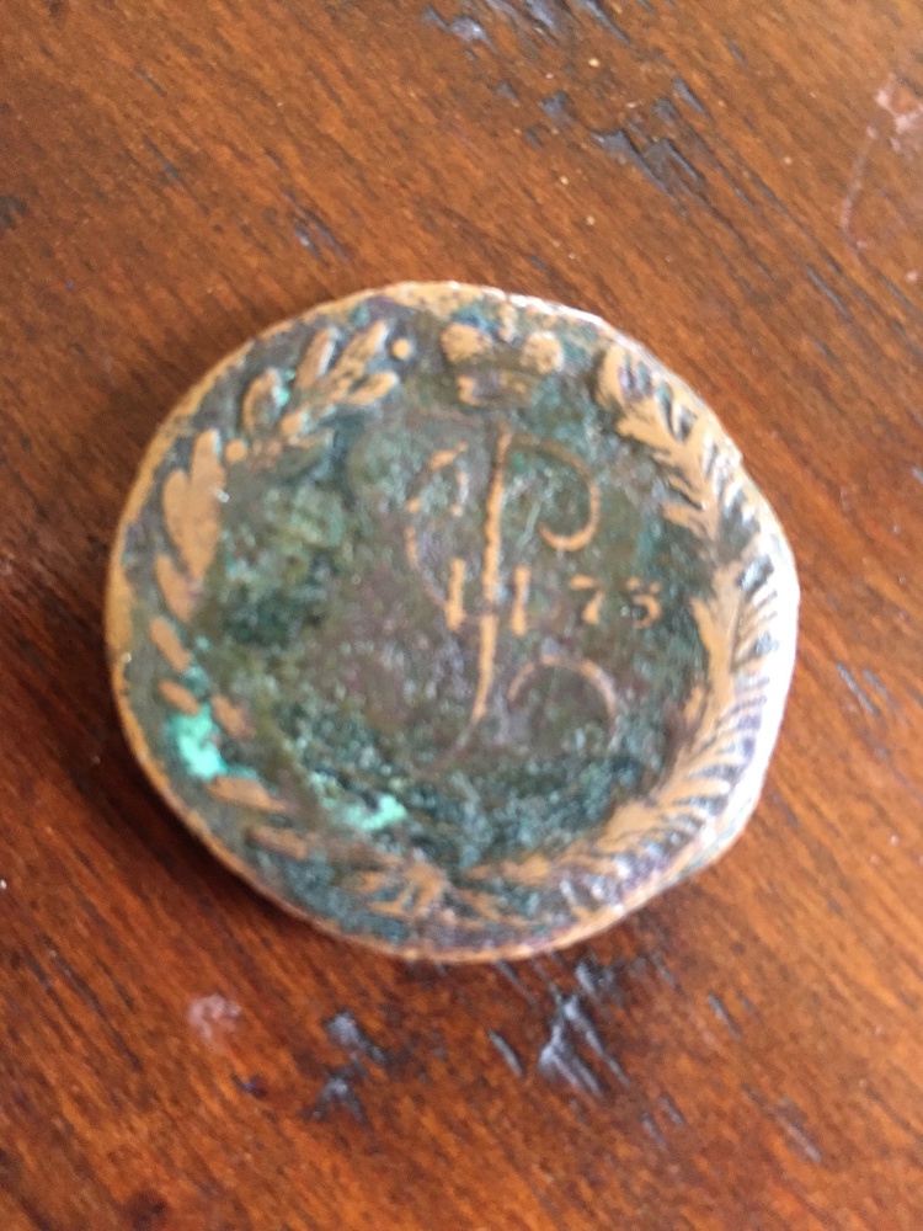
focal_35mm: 29
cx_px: 462
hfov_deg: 48.2
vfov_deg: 61.7
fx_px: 1031
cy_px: 616
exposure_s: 1/20
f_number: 2.2
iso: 250
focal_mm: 4.15
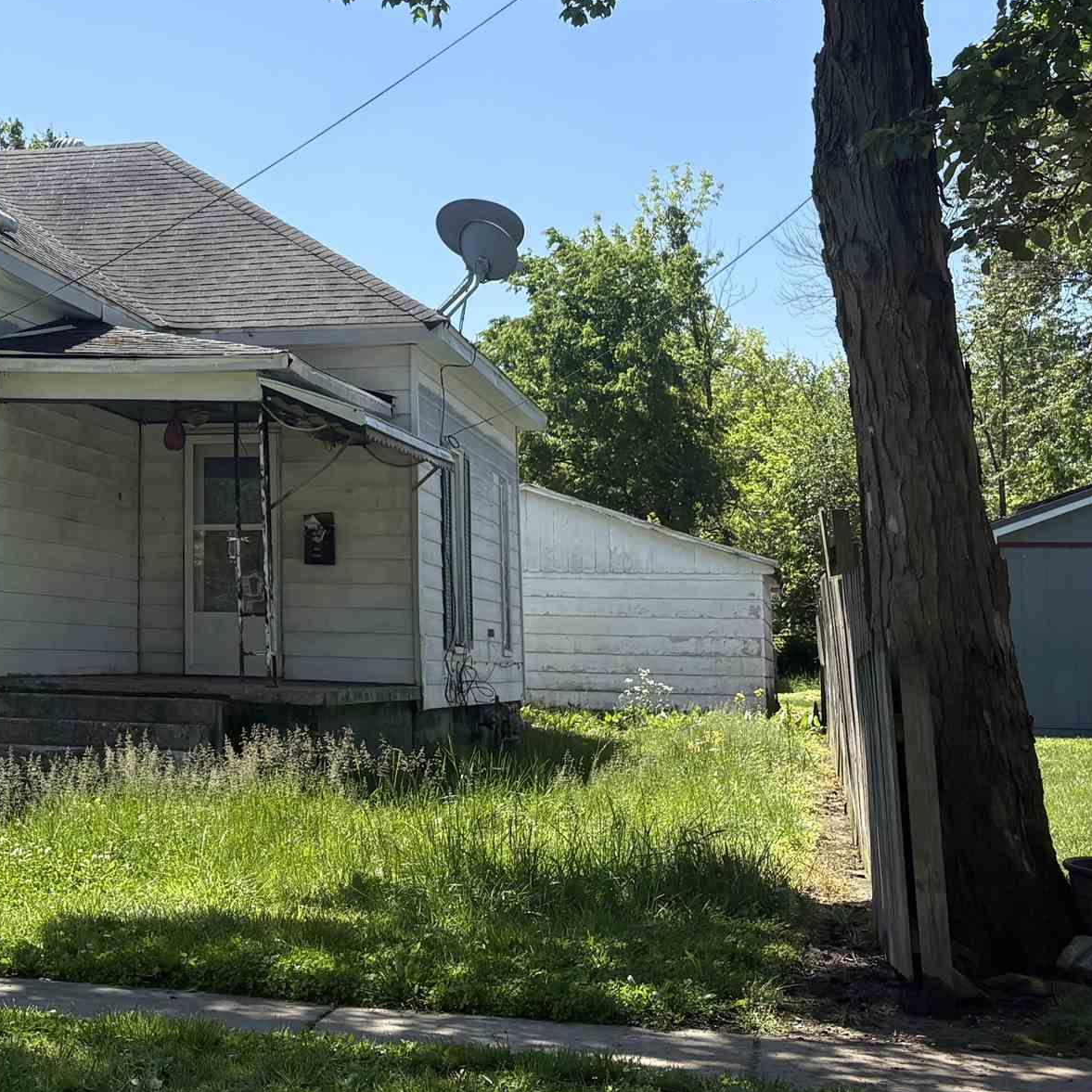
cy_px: 359
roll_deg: -0.8
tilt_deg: +8.1
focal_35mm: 60
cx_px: 63
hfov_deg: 27.4
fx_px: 2141
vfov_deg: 28.4
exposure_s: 1/2283
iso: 50
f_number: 1.6
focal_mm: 5.96
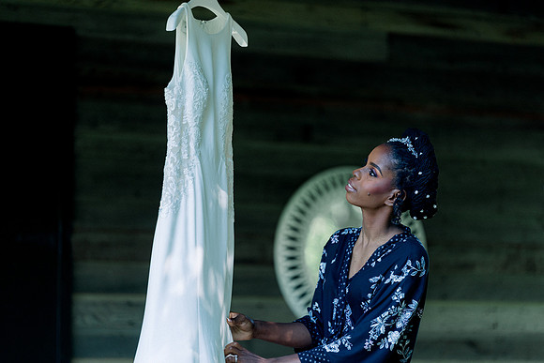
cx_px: 272
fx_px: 2267
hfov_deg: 13.7
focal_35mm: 150
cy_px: 182
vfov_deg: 9.2
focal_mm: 143
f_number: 2
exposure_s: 1/400
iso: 250
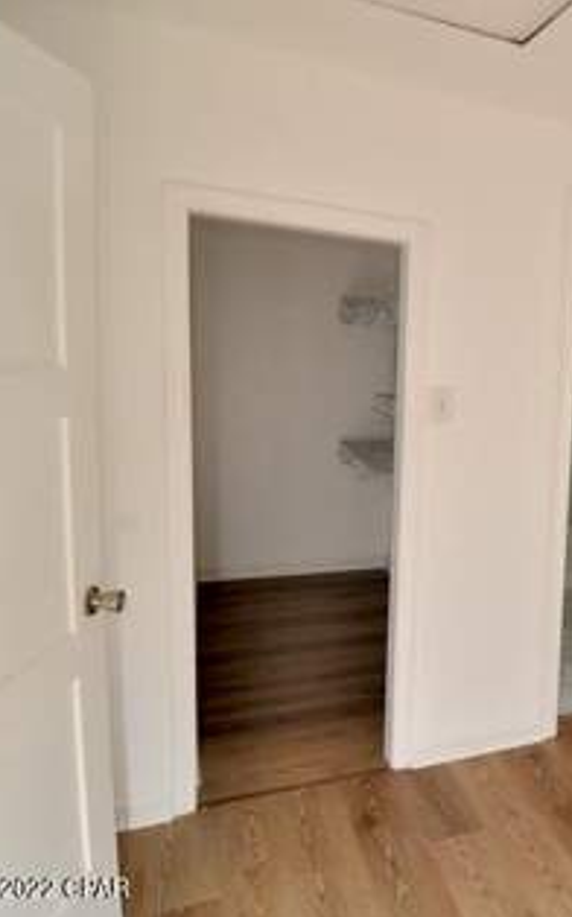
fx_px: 699
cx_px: 674
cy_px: 463
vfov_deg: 66.5
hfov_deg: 35.6
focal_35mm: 28
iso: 250
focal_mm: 12
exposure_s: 1/200
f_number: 6.3
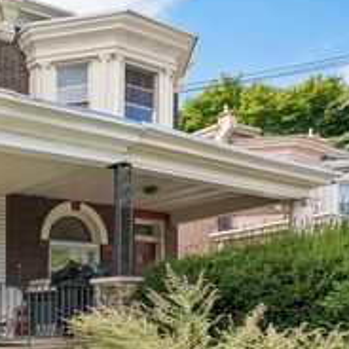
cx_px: -112
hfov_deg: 32.7
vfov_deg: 44.6
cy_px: 136
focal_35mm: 37
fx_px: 422
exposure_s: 1/640
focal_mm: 16
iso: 200
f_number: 4
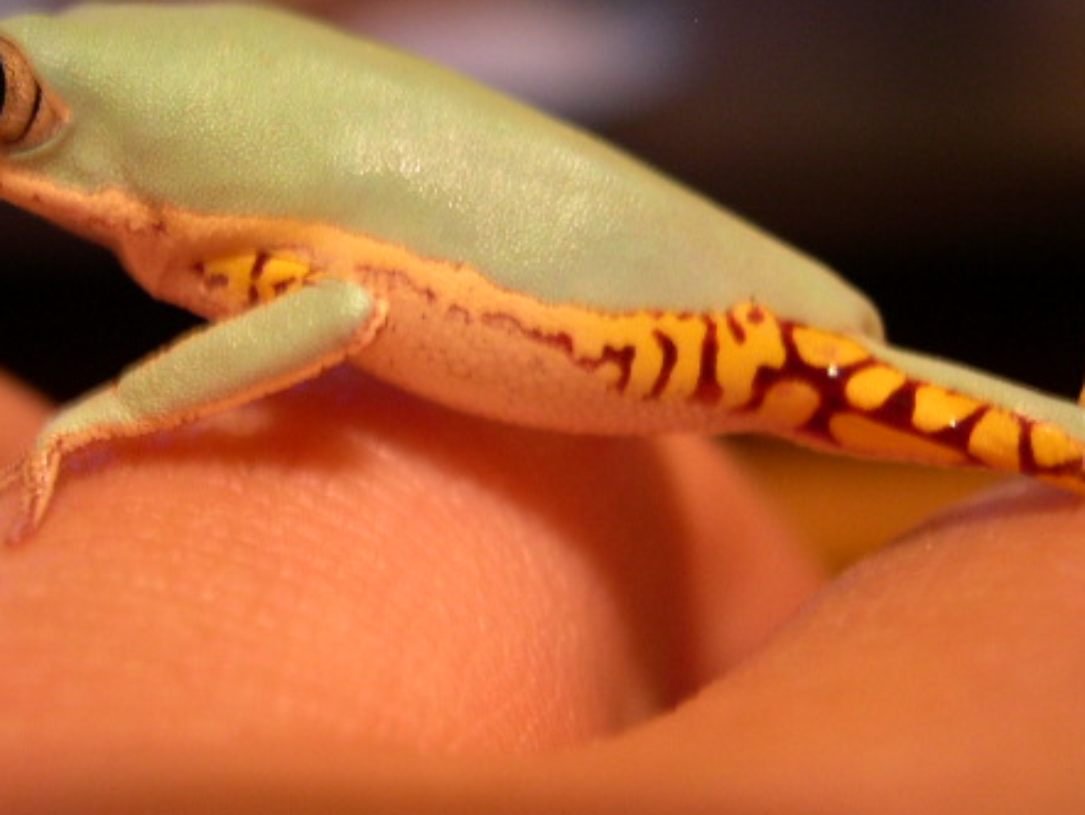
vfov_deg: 26.5
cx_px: 466
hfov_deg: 34.9
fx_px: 1725
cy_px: 299
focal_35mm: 55
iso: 100
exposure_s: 1/7.5
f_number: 2.8
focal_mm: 8
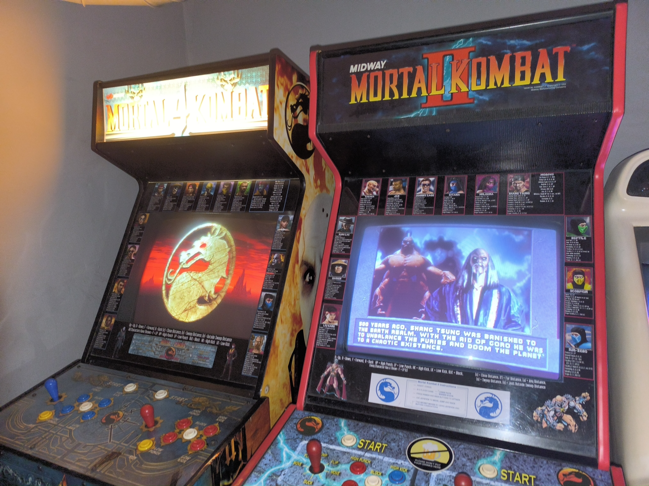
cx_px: 324
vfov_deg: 58.9
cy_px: 243
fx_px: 431
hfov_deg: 73.9
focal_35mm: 23
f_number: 1.65
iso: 2000
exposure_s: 1/25
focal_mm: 6.14
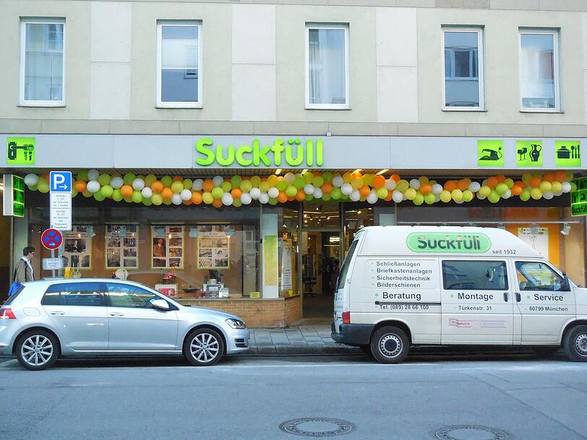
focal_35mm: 46
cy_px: 220
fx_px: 780
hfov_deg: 41.2
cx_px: 294
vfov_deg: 31.5
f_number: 3.8
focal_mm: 8.2
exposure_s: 1/800
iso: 1600
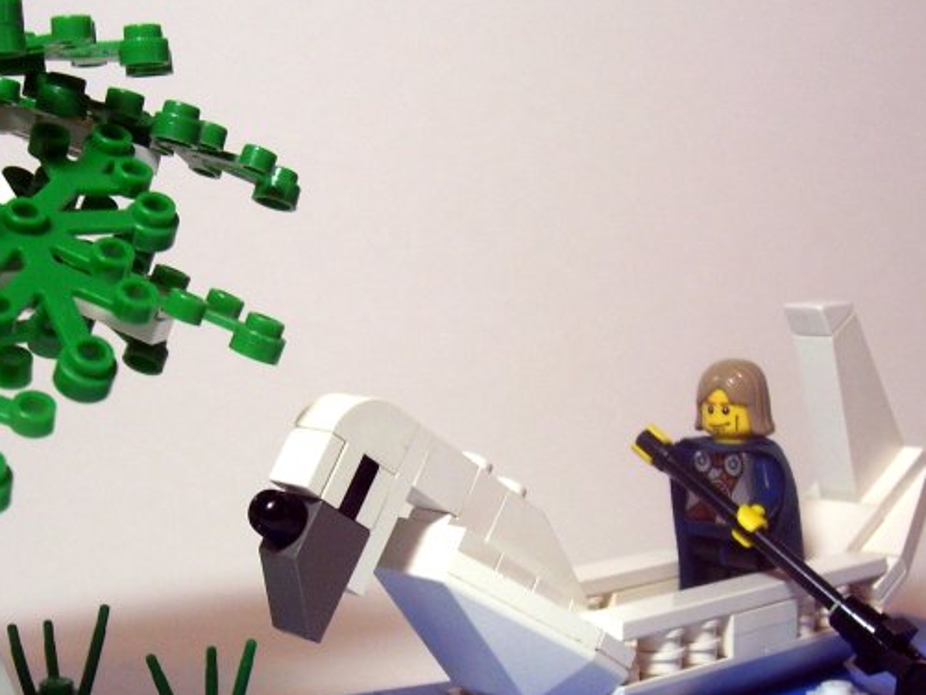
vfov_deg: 21.8
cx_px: 418
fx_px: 1793
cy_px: 501
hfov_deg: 28.9
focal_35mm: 67
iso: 125
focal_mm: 7
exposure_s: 1/30
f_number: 3
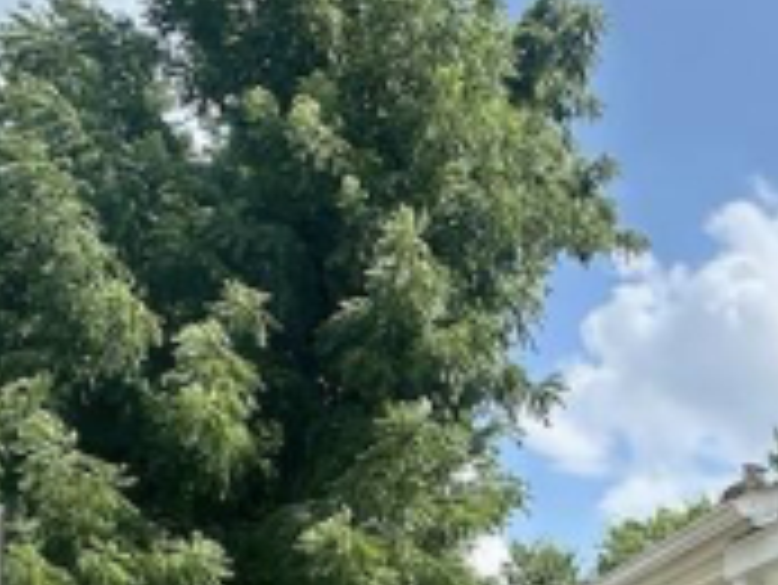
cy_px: 824
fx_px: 1215
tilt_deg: +3.5
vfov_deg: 23.0
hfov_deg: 31.4
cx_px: 866
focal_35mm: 54
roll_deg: -0.2
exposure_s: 1/842
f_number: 2.2
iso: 40
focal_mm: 2.22
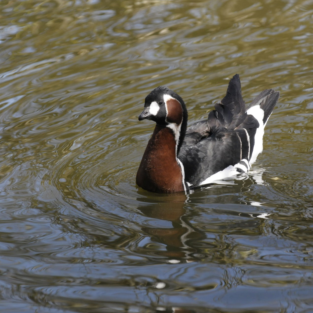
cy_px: 156
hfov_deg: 4.6
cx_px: 185
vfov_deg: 4.6
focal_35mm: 385
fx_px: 3939
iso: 1000
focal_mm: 200
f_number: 5
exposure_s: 1/1600
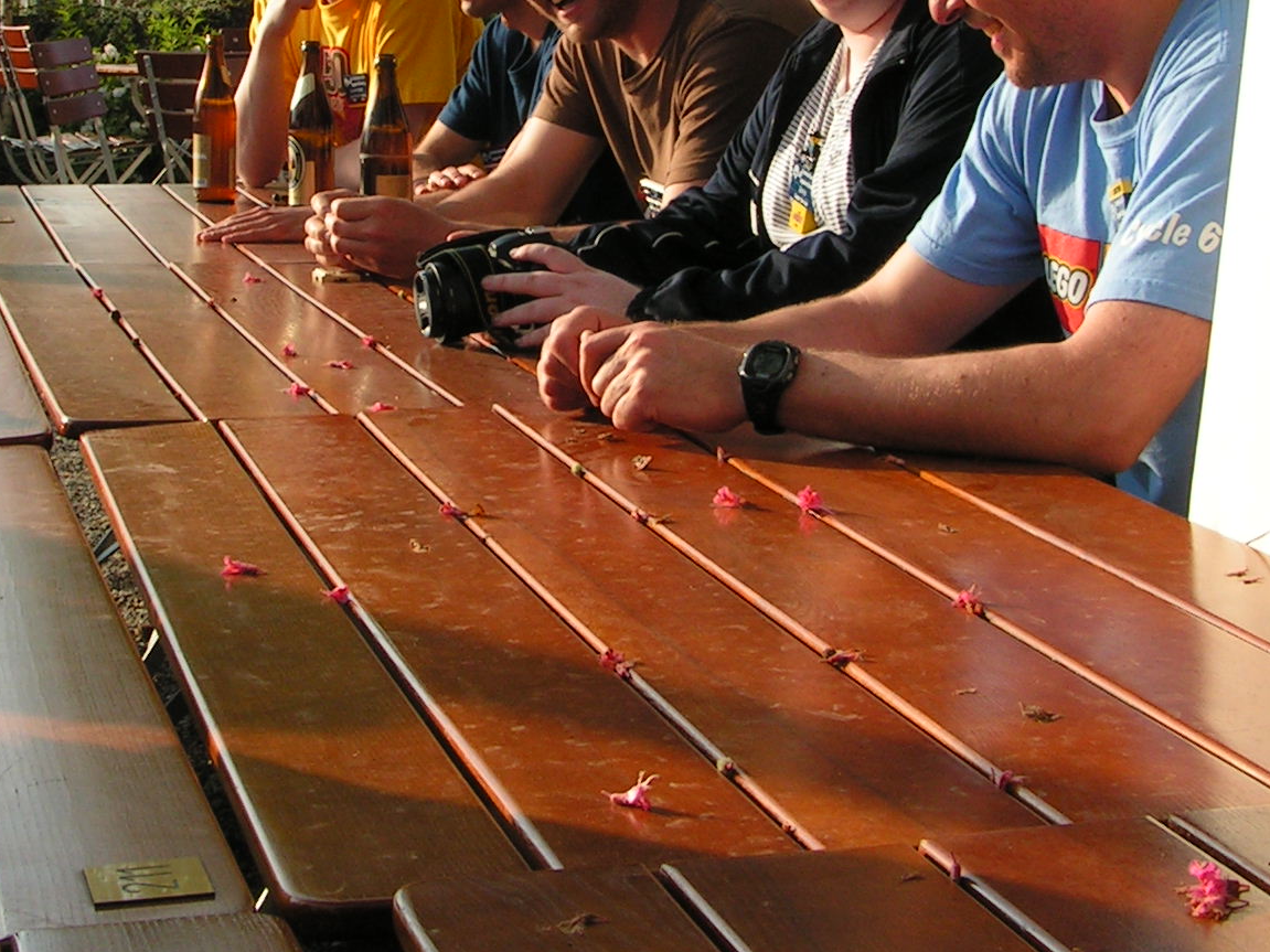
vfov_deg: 19.2
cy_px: 57
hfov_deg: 26.0
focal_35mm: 75
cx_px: 549
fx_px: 2751
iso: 50
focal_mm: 6.3
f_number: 5.6
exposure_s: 1/200
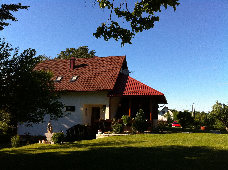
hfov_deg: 52.7
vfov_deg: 40.6
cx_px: 114
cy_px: 85
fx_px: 230
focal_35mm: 35
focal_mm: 3.85
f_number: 2.8
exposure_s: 1/682
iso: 80
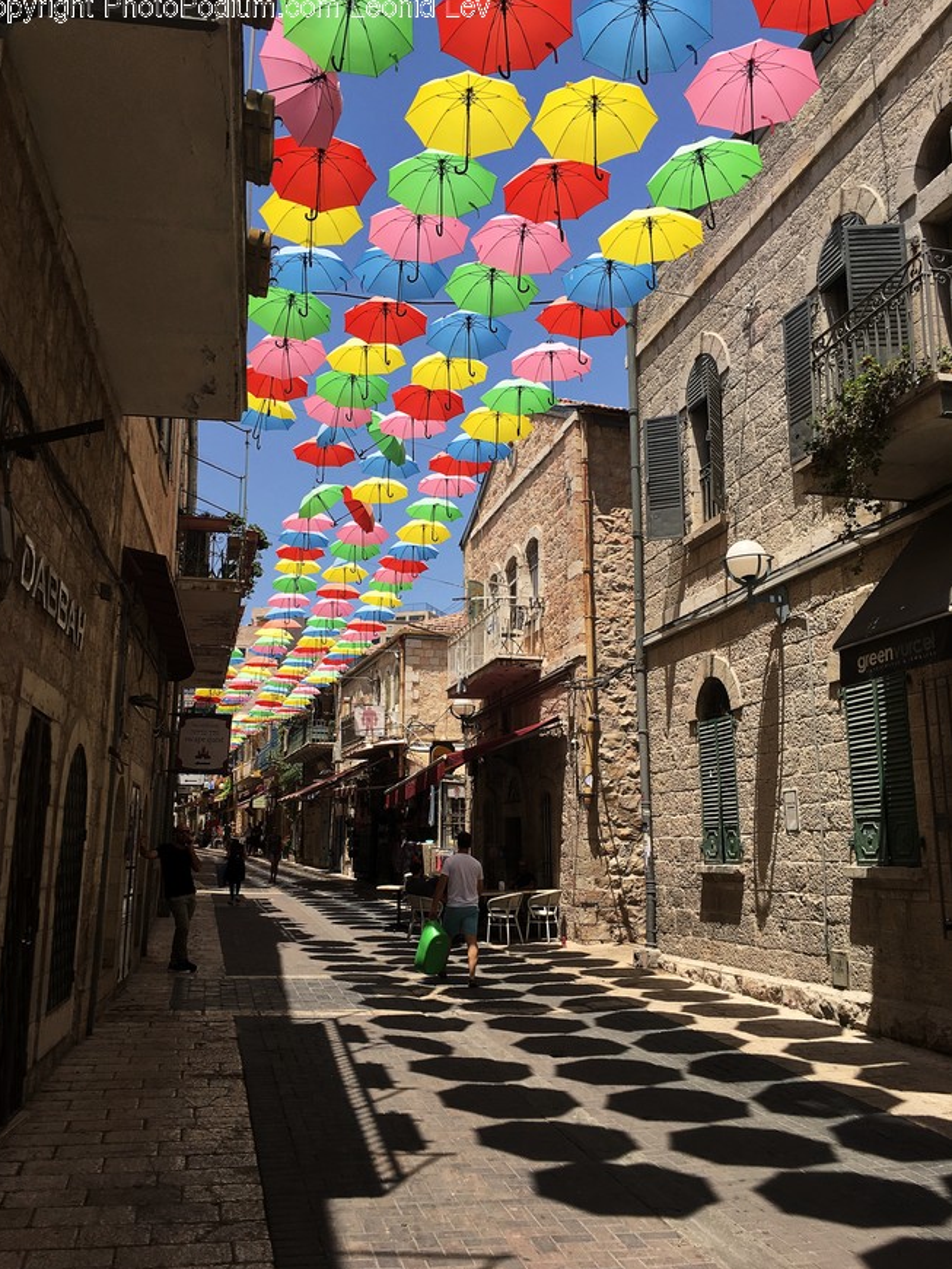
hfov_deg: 46.8
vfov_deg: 59.9
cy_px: 629
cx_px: 461
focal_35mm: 30
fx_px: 1100
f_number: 2.2
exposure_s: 1/1399
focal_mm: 4.15
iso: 25
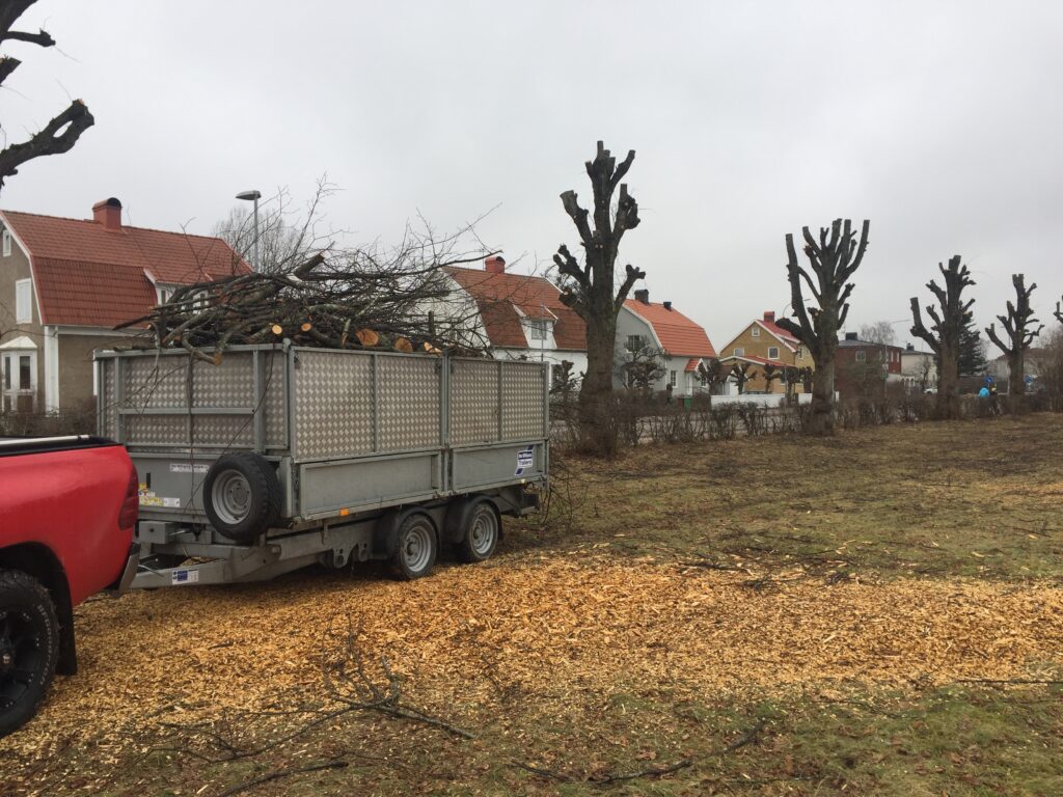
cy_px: 398
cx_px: 532
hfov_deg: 61.7
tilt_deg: -1.4
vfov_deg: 48.2
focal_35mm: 29
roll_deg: -0.4
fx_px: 891
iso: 32
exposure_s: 1/241
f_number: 2.2
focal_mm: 4.15
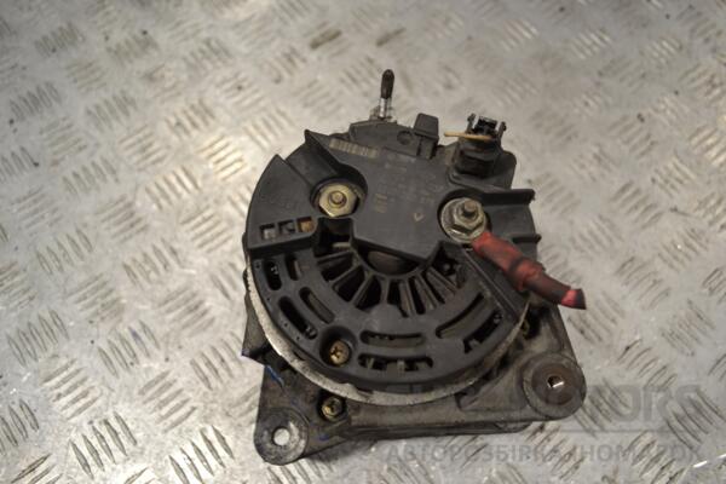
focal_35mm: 30
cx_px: 363
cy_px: 242
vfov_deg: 43.6
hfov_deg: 61.9
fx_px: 605
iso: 100
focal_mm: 20
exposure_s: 1/50
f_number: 3.8
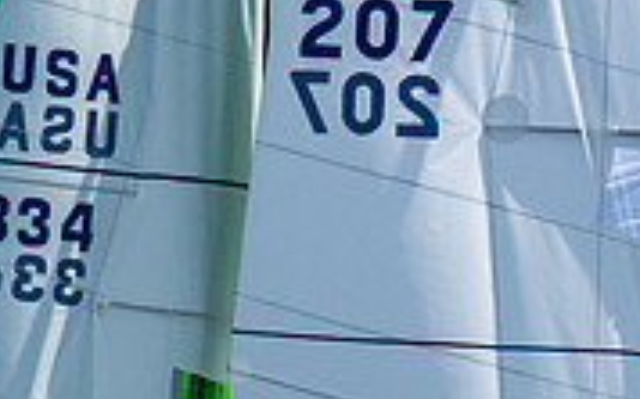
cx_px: 636
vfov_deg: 0.9
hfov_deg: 1.4
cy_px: 548
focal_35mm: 1497
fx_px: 26094
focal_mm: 300
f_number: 5.6
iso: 500
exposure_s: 1/5000
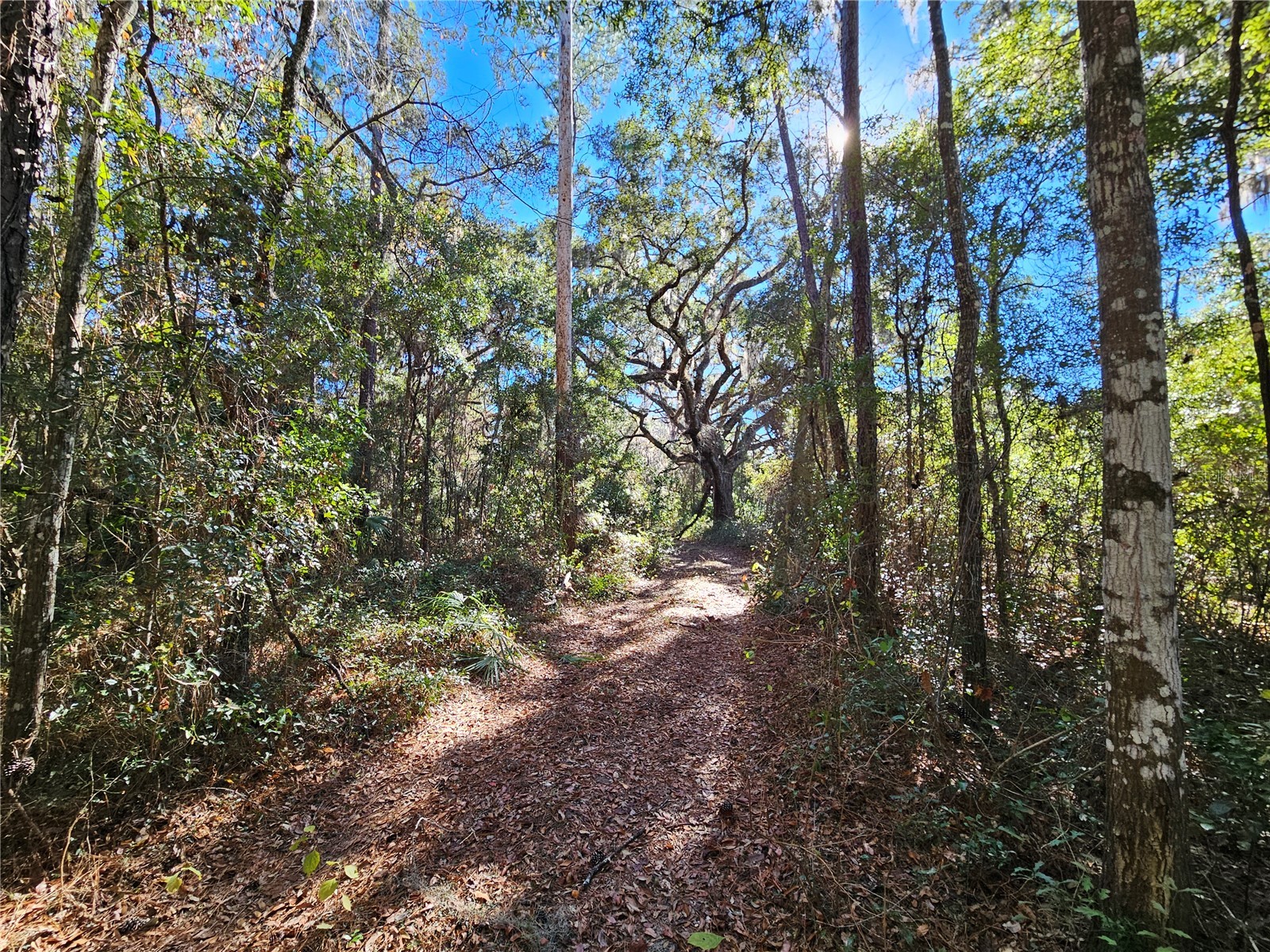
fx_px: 477
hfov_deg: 106.2
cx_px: 635
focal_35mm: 13
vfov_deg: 89.9
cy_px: 476
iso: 50
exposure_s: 1/177
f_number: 2.2
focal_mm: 2.2
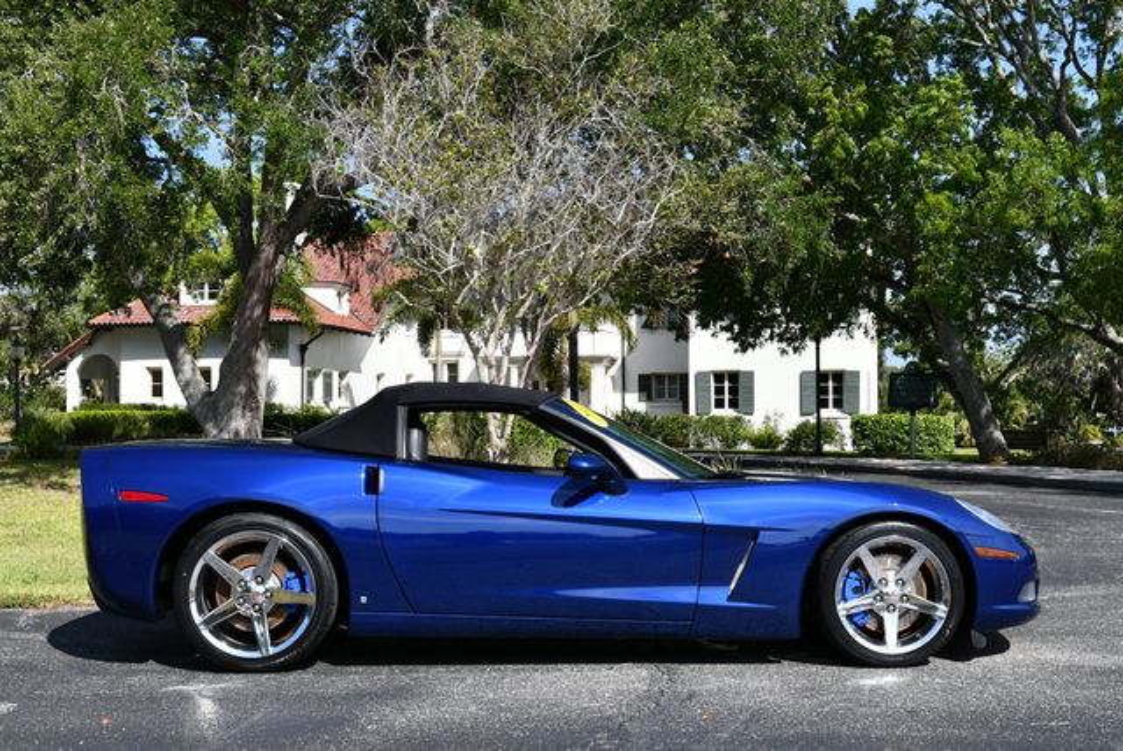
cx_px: 562
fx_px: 1374
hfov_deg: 44.5
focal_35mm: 44
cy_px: 376
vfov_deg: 30.6
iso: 100
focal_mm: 22
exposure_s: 1/250
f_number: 8
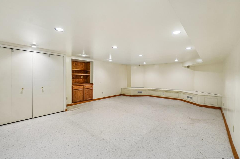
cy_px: 79
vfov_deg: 73.7
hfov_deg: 96.8
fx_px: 107
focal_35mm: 16
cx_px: 119
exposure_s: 1/10
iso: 400
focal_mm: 10
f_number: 8
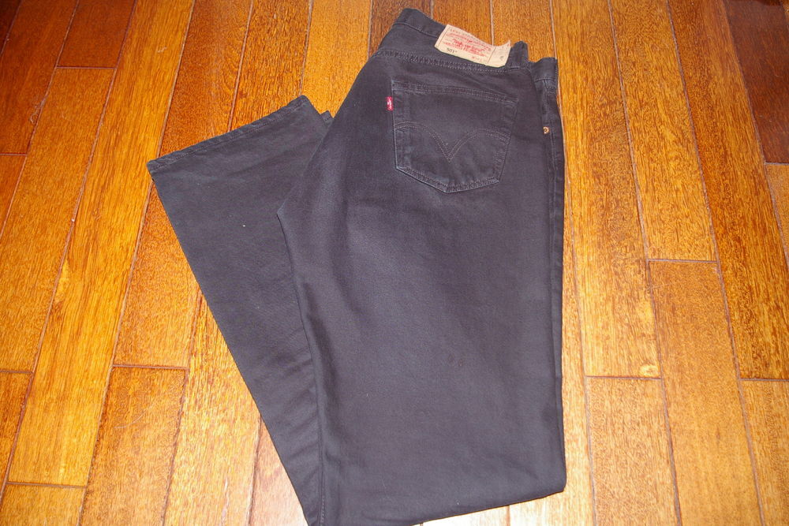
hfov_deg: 61.9
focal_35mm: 30
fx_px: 658
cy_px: 263
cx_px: 394
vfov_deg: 43.6
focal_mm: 20
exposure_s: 1/30
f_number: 4.5
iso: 400
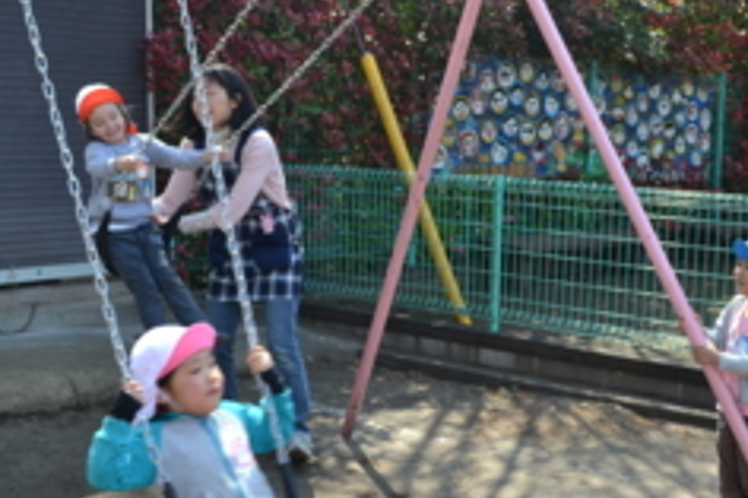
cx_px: 453
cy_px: 284
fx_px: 1163
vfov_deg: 24.1
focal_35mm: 56
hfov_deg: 35.5
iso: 160
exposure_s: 1/125
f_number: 5.6
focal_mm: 22
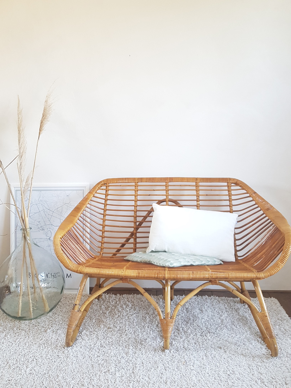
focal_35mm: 26
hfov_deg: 53.1
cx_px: 146
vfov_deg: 67.3
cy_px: 194
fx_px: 291
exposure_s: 1/50
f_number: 1.7
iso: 125
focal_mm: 4.2
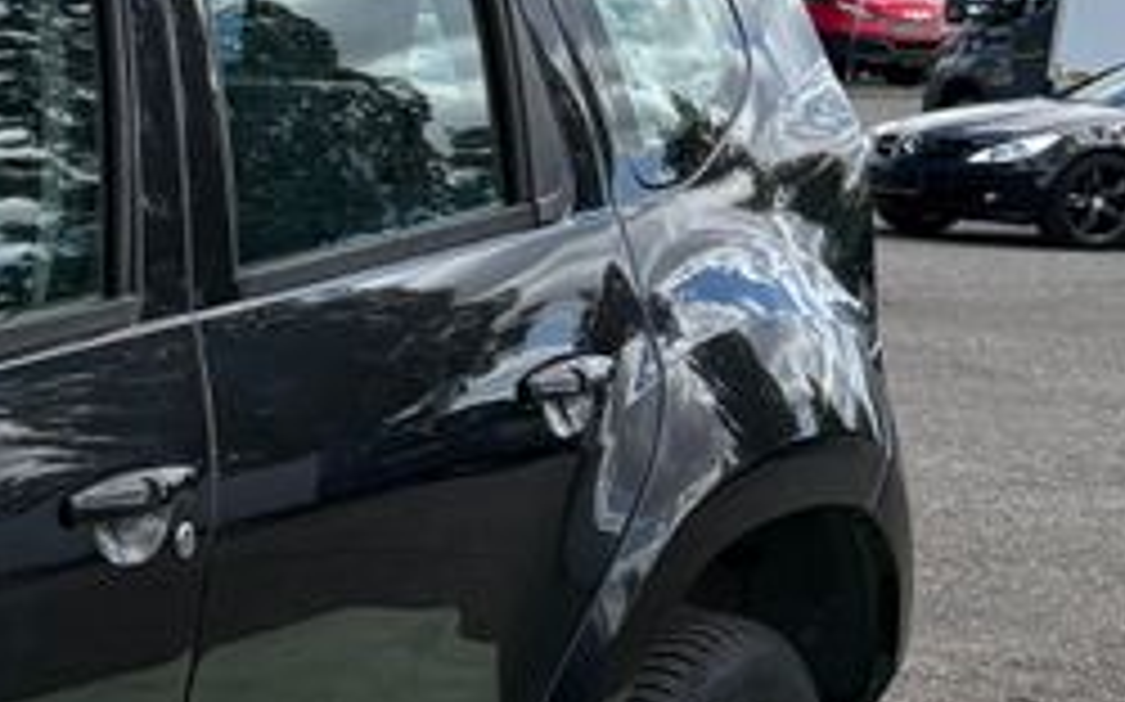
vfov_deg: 11.5
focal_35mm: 113
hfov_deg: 15.8
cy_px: 662
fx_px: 3463
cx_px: -878
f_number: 1.6
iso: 50
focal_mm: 5.96
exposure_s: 1/1901
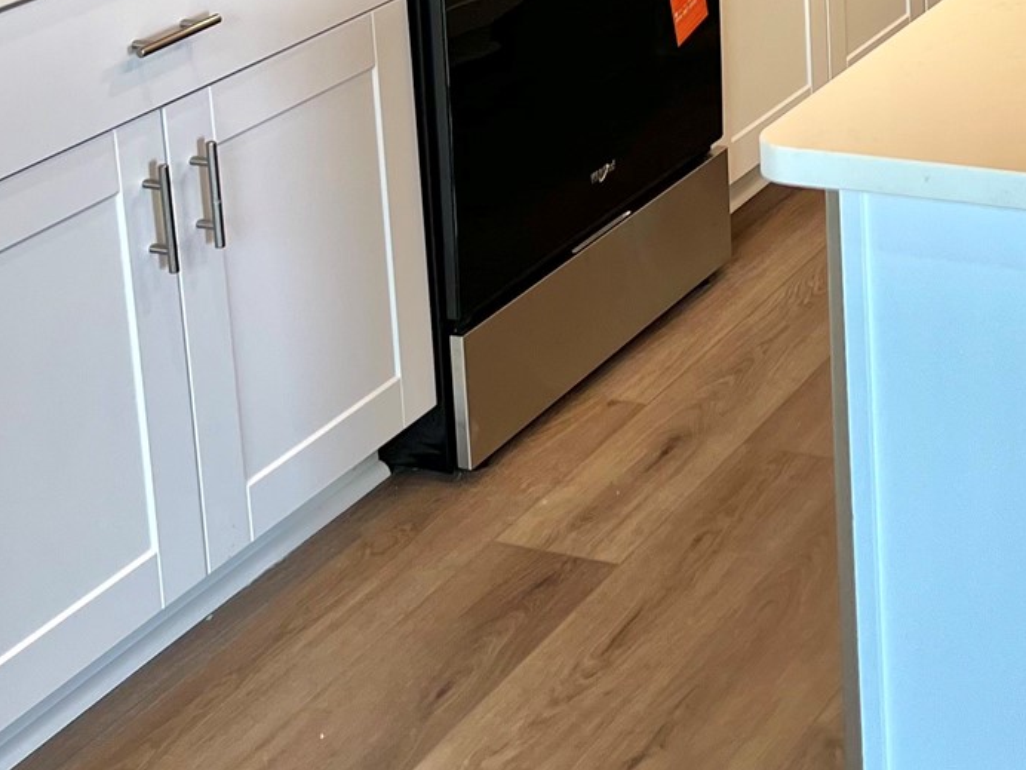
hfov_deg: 24.4
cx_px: 968
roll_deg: +1.5
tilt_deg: -9.0
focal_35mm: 77
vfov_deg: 17.6
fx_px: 2282
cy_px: -295
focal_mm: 5.7
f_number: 1.5
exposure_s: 1/120
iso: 80
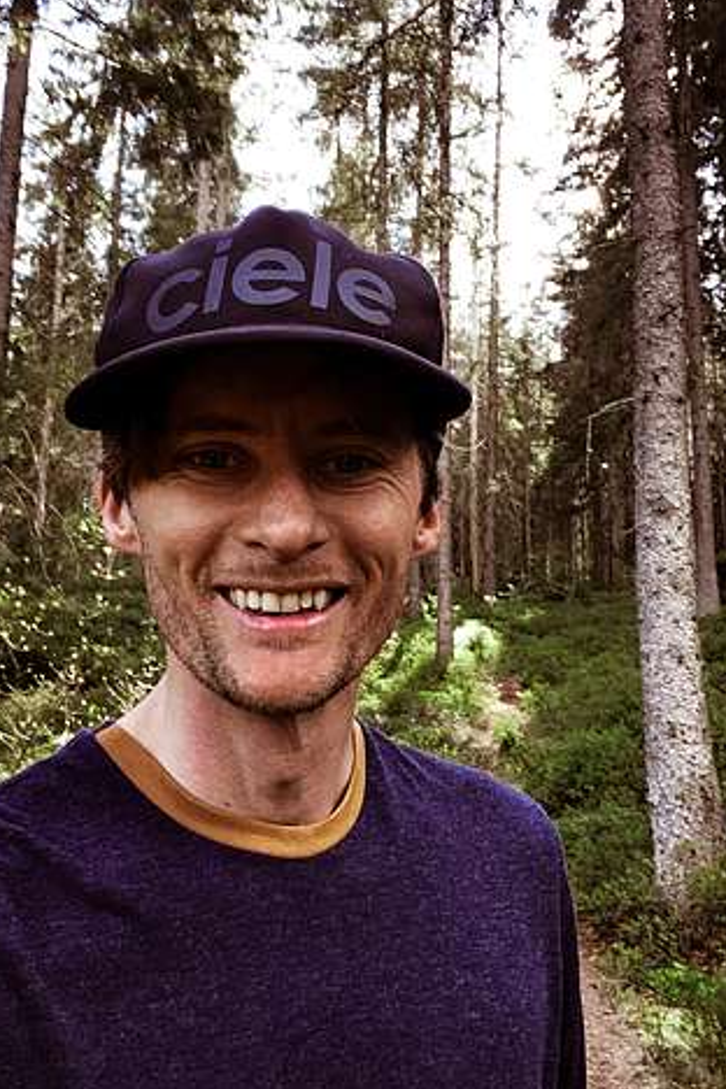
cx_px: 316
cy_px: 542
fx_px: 968
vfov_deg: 58.7
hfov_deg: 41.0
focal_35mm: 32
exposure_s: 1/65
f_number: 2.2
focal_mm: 2.71
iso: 100
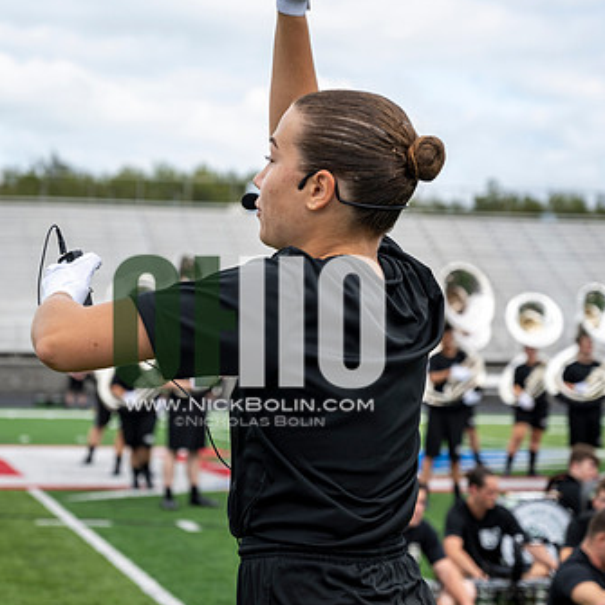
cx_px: 249
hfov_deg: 16.9
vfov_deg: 16.9
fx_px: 2037
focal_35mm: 103
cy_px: 340
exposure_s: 1/800
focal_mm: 70
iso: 250
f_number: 4
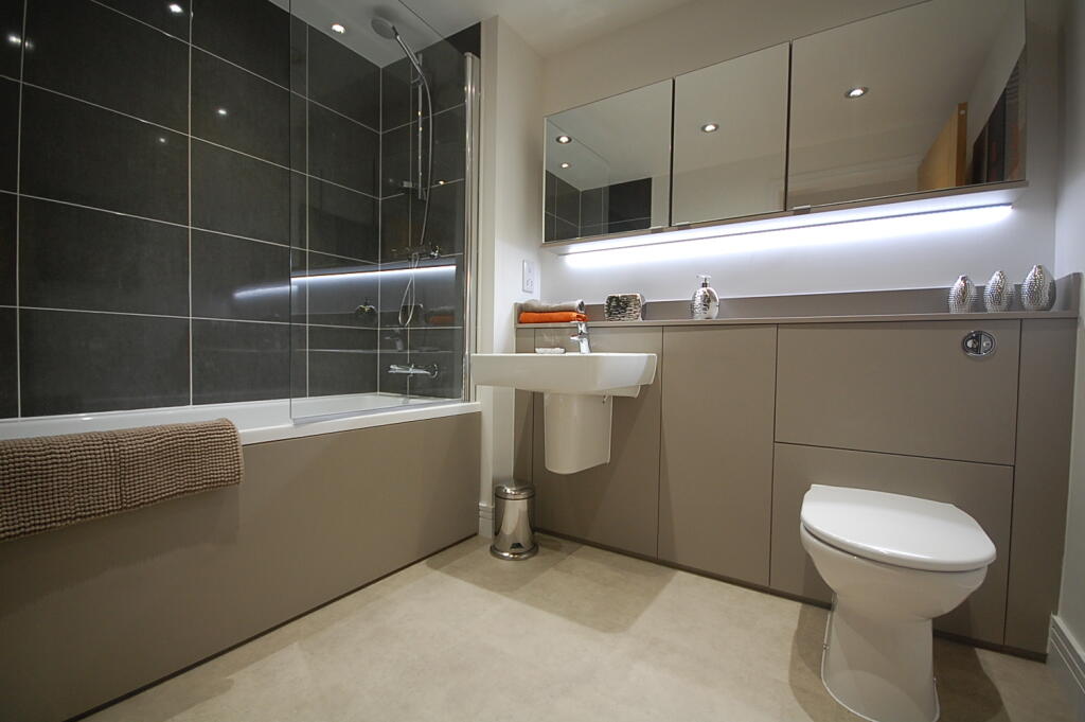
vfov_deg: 77.2
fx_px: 452
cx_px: 542
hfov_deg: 100.4
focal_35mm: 15
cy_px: 361
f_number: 4
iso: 560
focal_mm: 10
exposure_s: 1/30
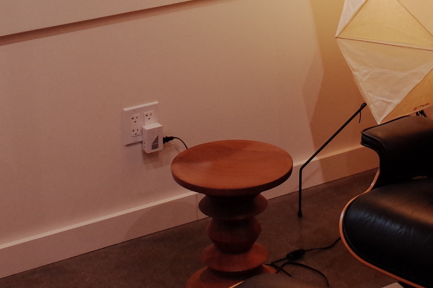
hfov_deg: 21.0
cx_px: 275
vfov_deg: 13.6
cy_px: -80
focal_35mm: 97
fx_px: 1167
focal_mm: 18.3
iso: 400
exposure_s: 1/160
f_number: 2.8
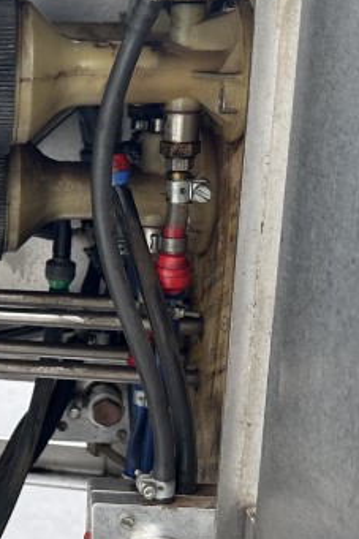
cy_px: 254
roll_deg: -2.3
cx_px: -169
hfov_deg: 16.6
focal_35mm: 75
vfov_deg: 27.0
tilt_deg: -14.9
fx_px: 1123
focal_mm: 6.86
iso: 80
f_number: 1.78
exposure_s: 1/300
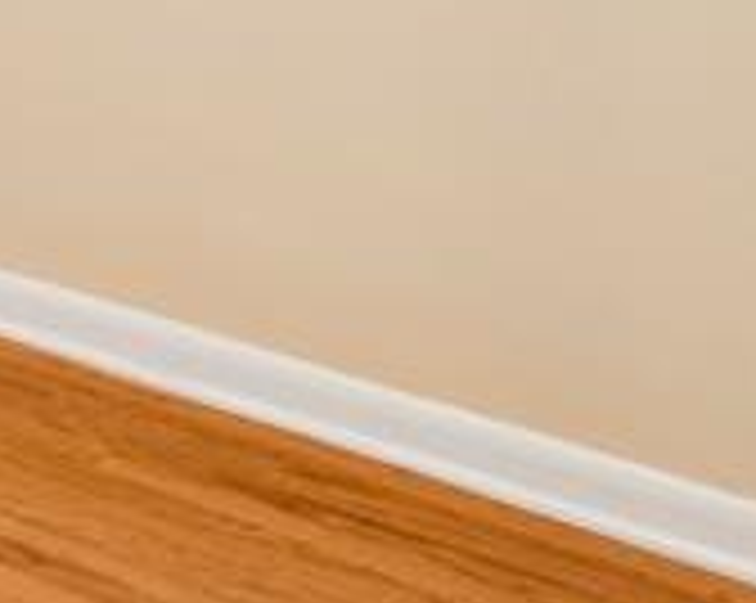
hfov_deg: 17.9
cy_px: -450
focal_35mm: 86
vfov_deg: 15.5
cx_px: -590
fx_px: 1922
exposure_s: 1/20
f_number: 8
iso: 400
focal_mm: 10
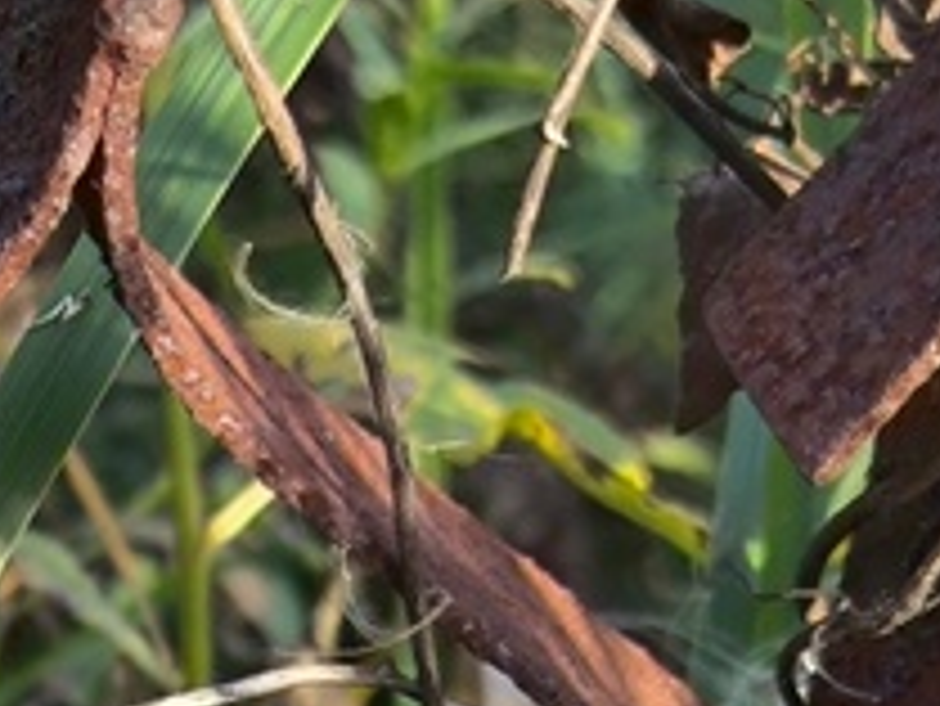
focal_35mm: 191
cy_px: 1327
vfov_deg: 7.5
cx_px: -407
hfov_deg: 10.1
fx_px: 5190
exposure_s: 1/438
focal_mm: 4.71
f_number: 1.7
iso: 50
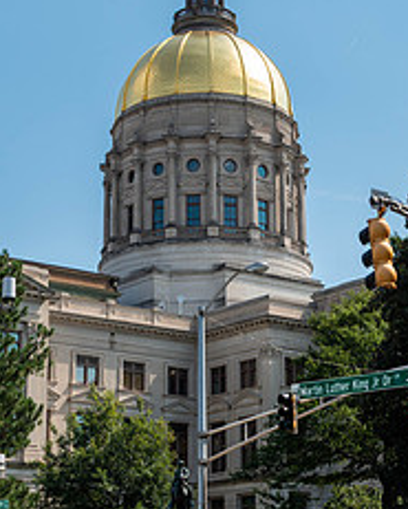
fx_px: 1342
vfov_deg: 21.5
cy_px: 292
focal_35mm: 89
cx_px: 214
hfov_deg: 17.3
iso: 100
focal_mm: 34
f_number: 8
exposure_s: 1/200
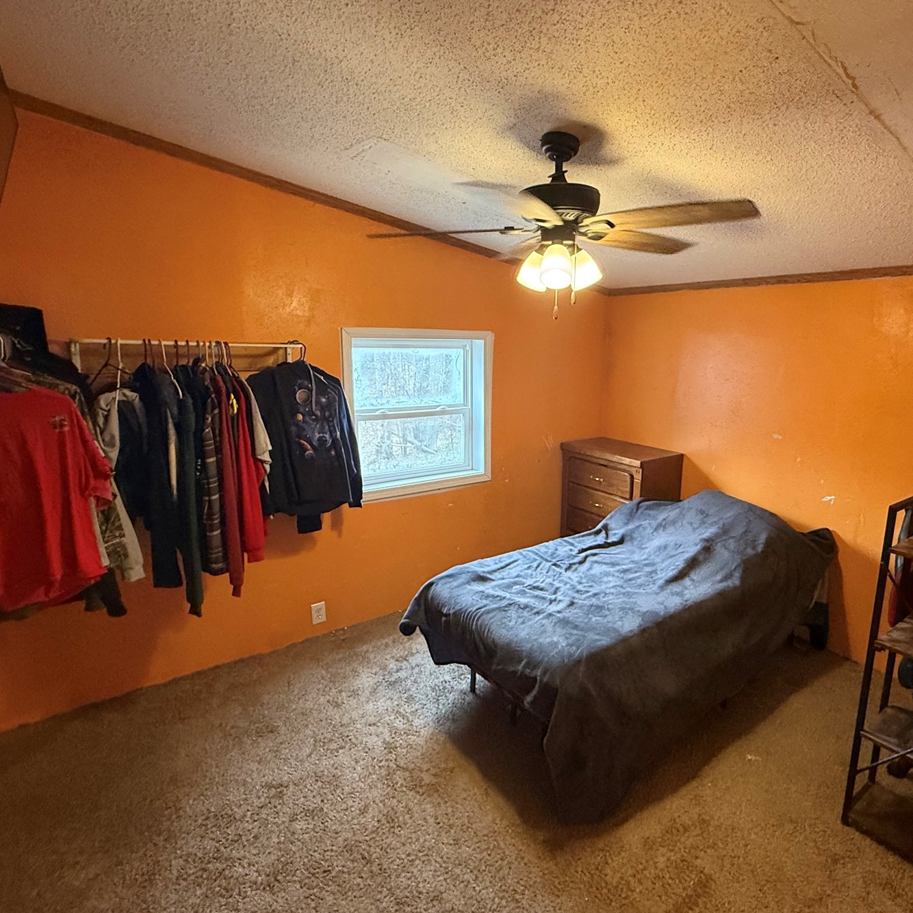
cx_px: 520
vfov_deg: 77.7
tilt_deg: -10.6
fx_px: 567
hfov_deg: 77.3
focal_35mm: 19
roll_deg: -1.3
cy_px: 445
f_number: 2.2
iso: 500
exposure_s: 1/60
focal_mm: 2.22
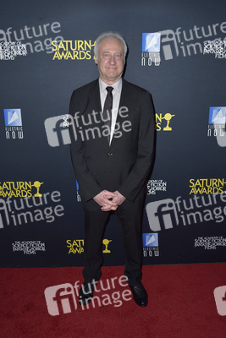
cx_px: 113
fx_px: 301
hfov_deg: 41.1
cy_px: 169
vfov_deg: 58.7
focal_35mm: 32
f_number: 6.3
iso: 250
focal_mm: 32
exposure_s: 1/250
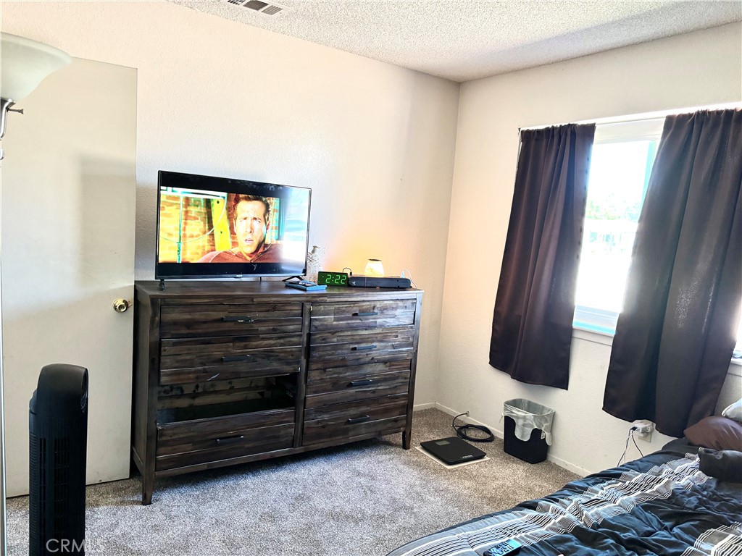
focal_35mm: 26
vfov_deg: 53.1
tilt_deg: -6.8
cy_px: 278
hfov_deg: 67.3
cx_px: 371
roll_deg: -4.4
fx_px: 557
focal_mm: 5.96
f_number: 1.6
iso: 200
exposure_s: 1/60
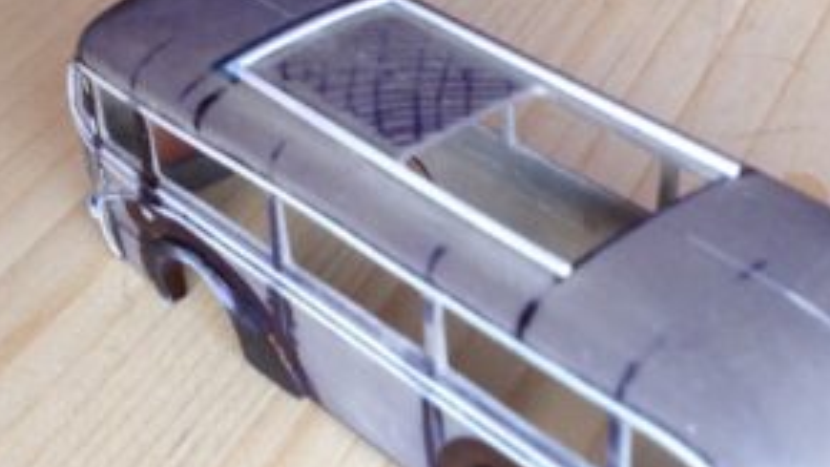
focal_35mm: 79
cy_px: 358
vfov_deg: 15.2
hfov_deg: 26.9
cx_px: 412
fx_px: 1738
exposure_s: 1/20
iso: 160
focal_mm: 4.28
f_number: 2.4
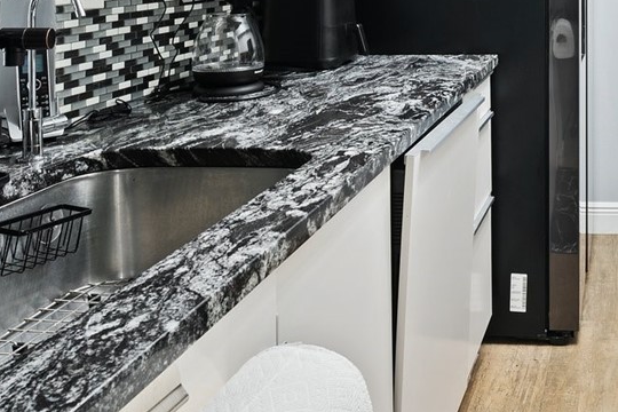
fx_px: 755
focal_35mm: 44
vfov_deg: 28.3
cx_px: 584
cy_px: -20
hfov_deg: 40.3
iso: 200
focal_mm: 14
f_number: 8
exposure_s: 1/1.25
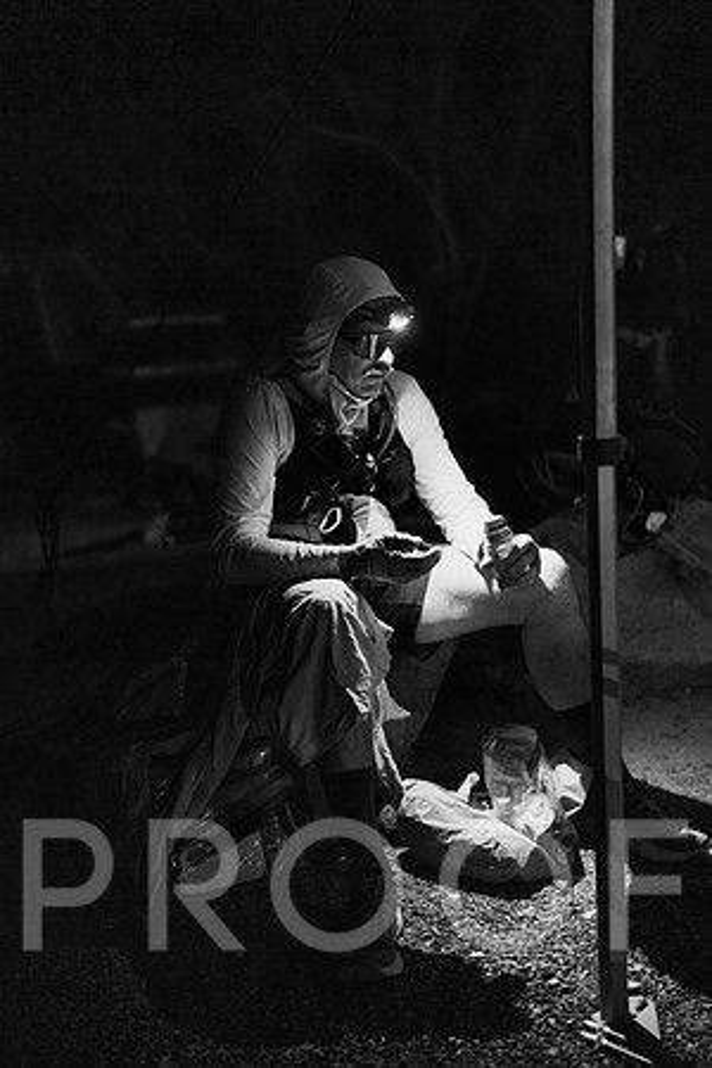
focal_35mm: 50
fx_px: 1483
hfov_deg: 27.0
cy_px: 534
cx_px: 356
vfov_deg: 39.6
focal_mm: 50
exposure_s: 1/50
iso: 1600
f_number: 1.4
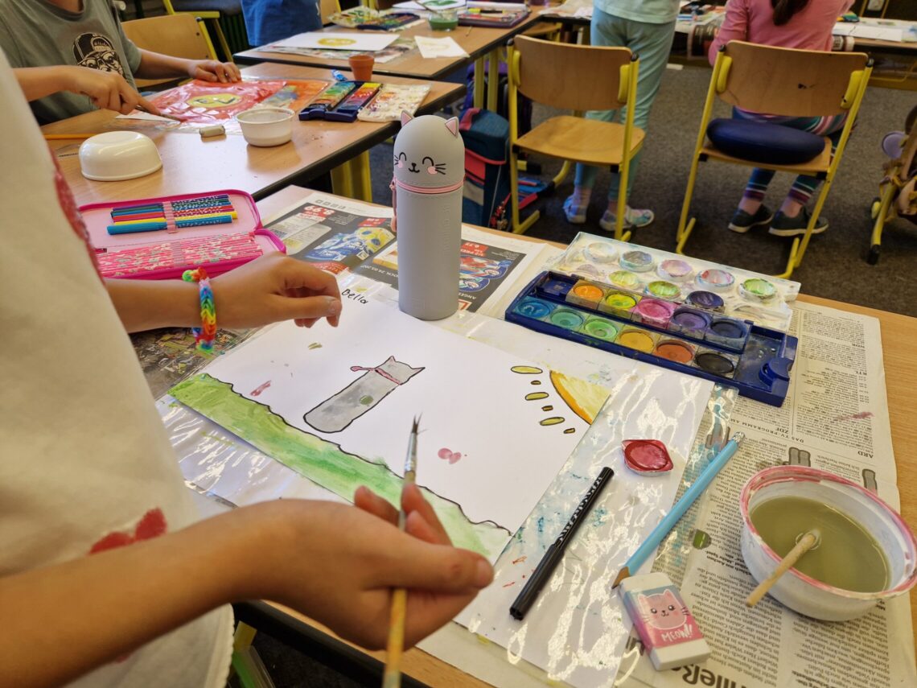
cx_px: 458
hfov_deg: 73.9
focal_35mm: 23
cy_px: 344
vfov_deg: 58.9
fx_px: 609
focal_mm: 5.4
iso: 50
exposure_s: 1/1042
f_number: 1.8
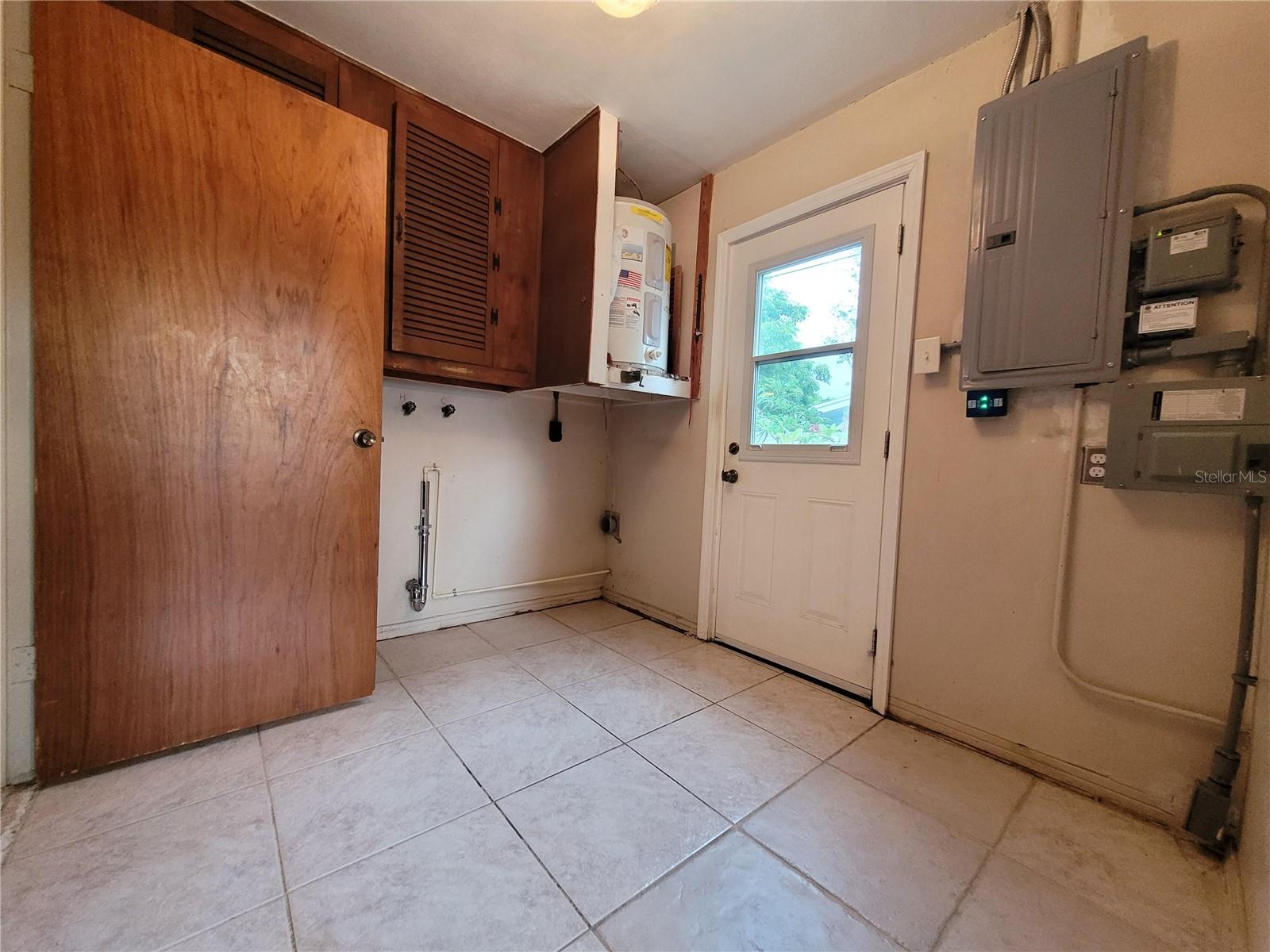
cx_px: 635
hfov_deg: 106.2
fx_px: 477
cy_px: 476
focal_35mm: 13
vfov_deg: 89.9
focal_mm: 1.74
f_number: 2.2
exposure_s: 1/60
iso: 400
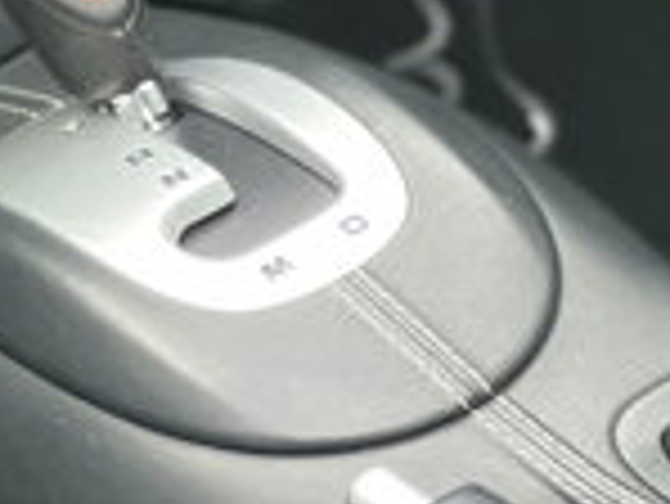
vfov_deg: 10.6
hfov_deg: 12.0
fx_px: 2596
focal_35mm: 134
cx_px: 1592
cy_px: 828
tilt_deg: -51.1
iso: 50
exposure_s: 1/121
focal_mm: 4.2
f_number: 1.6
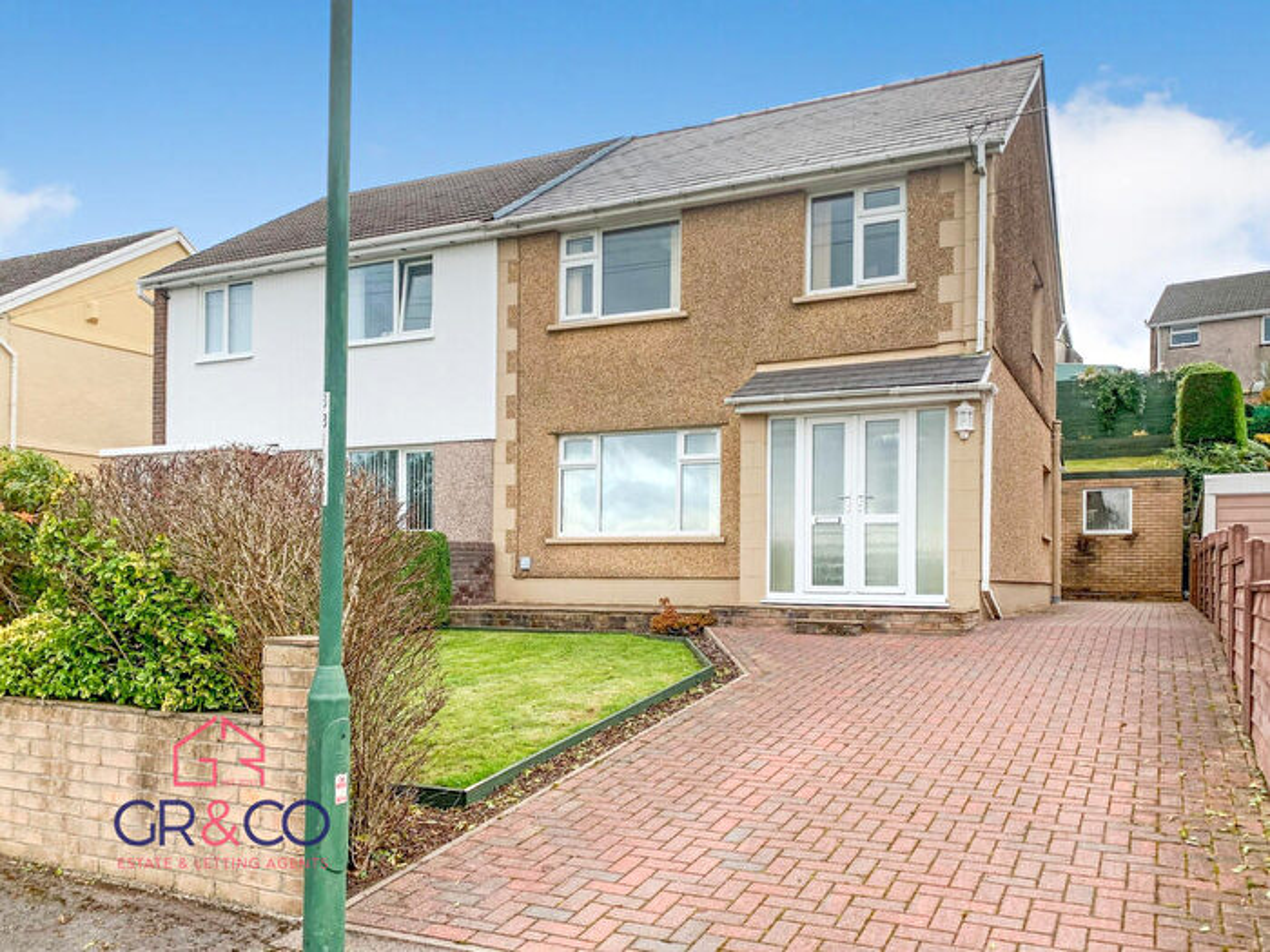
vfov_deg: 53.1
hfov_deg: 67.3
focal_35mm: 26
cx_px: 635
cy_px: 476
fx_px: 954
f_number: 1.8
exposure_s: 1/200
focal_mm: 4.25
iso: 25
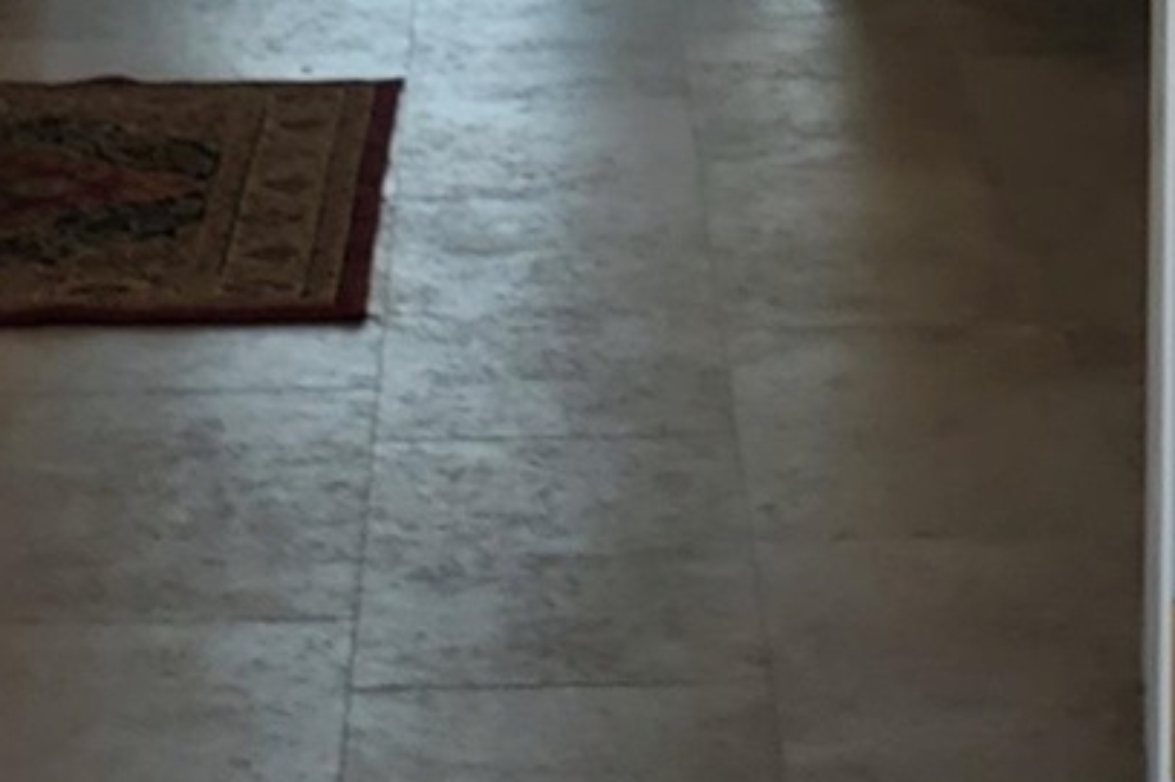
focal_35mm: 153
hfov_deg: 13.4
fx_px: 4991
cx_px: 658
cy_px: -297
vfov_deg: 8.8
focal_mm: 4.3
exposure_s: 1/143
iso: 50
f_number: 2.4
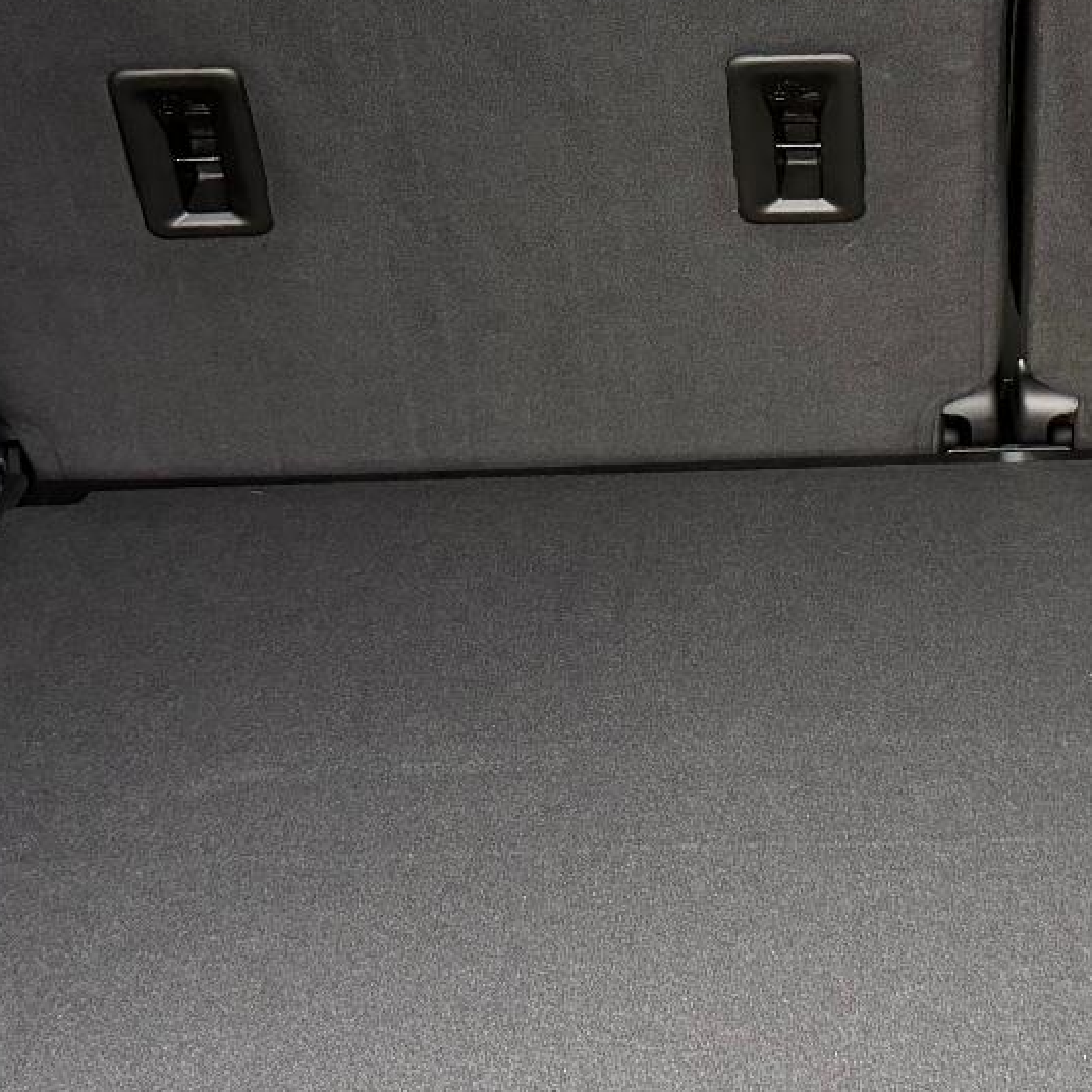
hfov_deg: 22.5
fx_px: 2712
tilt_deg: -21.6
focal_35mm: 76
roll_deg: -2.1
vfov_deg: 22.4
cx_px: 821
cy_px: 198
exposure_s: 1/220
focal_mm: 6.76
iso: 160
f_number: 1.78
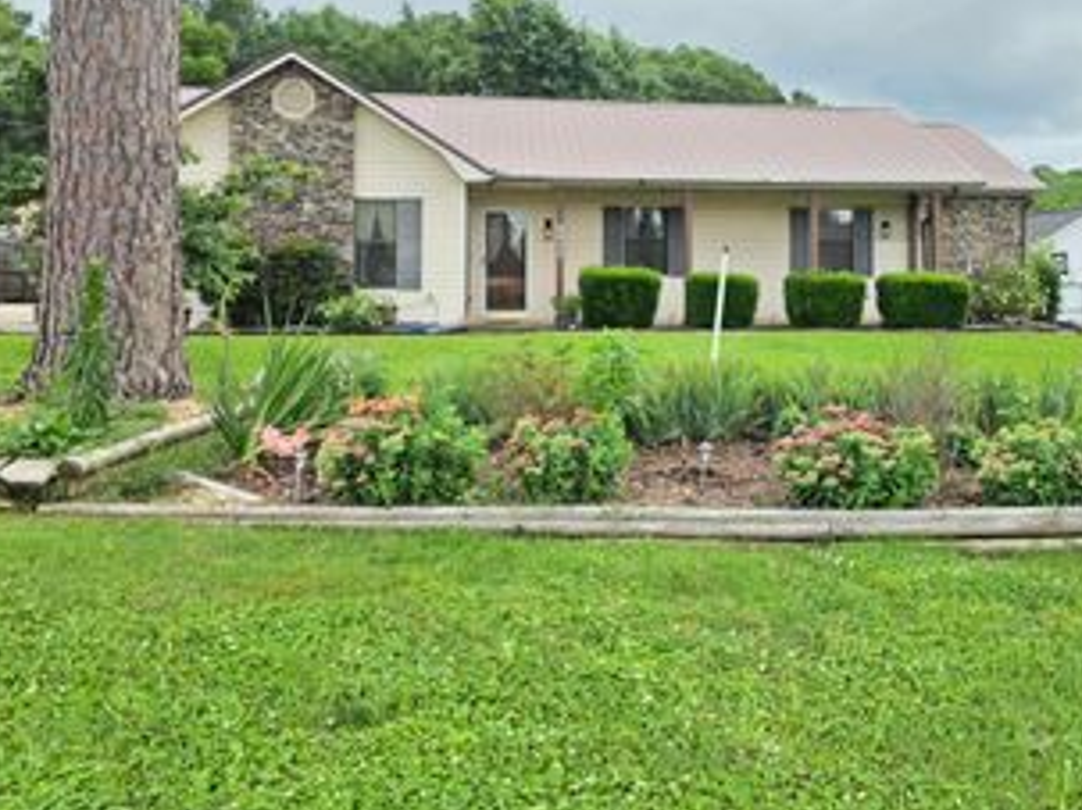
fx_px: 1187
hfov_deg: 48.5
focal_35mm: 38
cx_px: 675
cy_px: 252
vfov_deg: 37.2
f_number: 1.7
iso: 80
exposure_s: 1/2088
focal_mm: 6.3
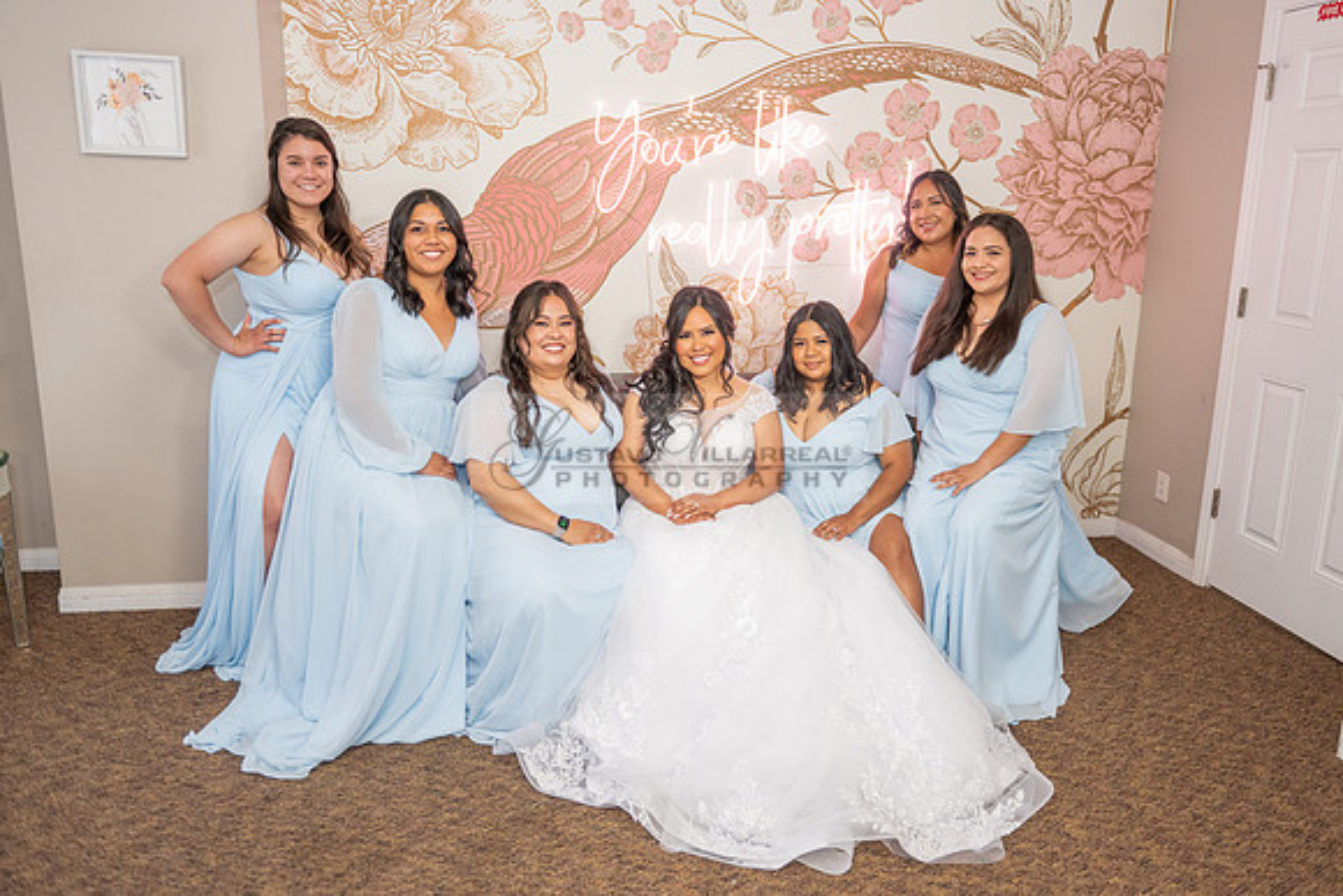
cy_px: 406
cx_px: 694
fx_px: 986
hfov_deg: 68.5
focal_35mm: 26
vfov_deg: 48.8
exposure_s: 1/160
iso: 800
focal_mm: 24
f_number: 3.2
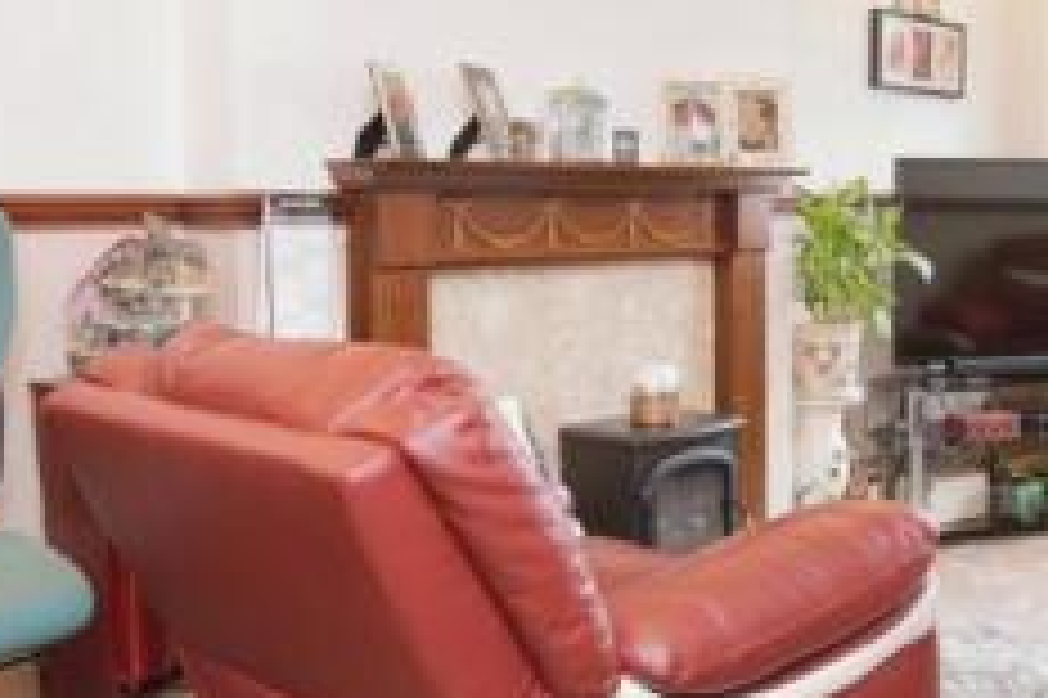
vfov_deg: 29.7
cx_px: 756
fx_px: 1309
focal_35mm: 45
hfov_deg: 42.6
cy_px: 259
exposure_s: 1/60
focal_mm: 16
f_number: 2.8
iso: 800
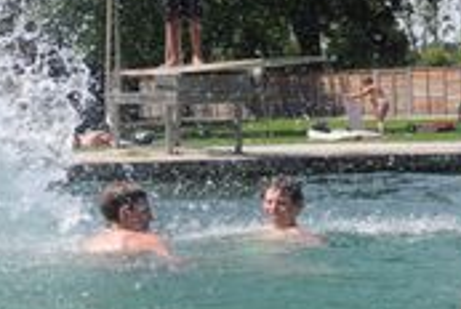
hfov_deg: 14.3
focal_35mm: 135
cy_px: 64
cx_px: -195
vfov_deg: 10.2
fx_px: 1732
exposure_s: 1/4000
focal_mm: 26
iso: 400
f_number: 3.2
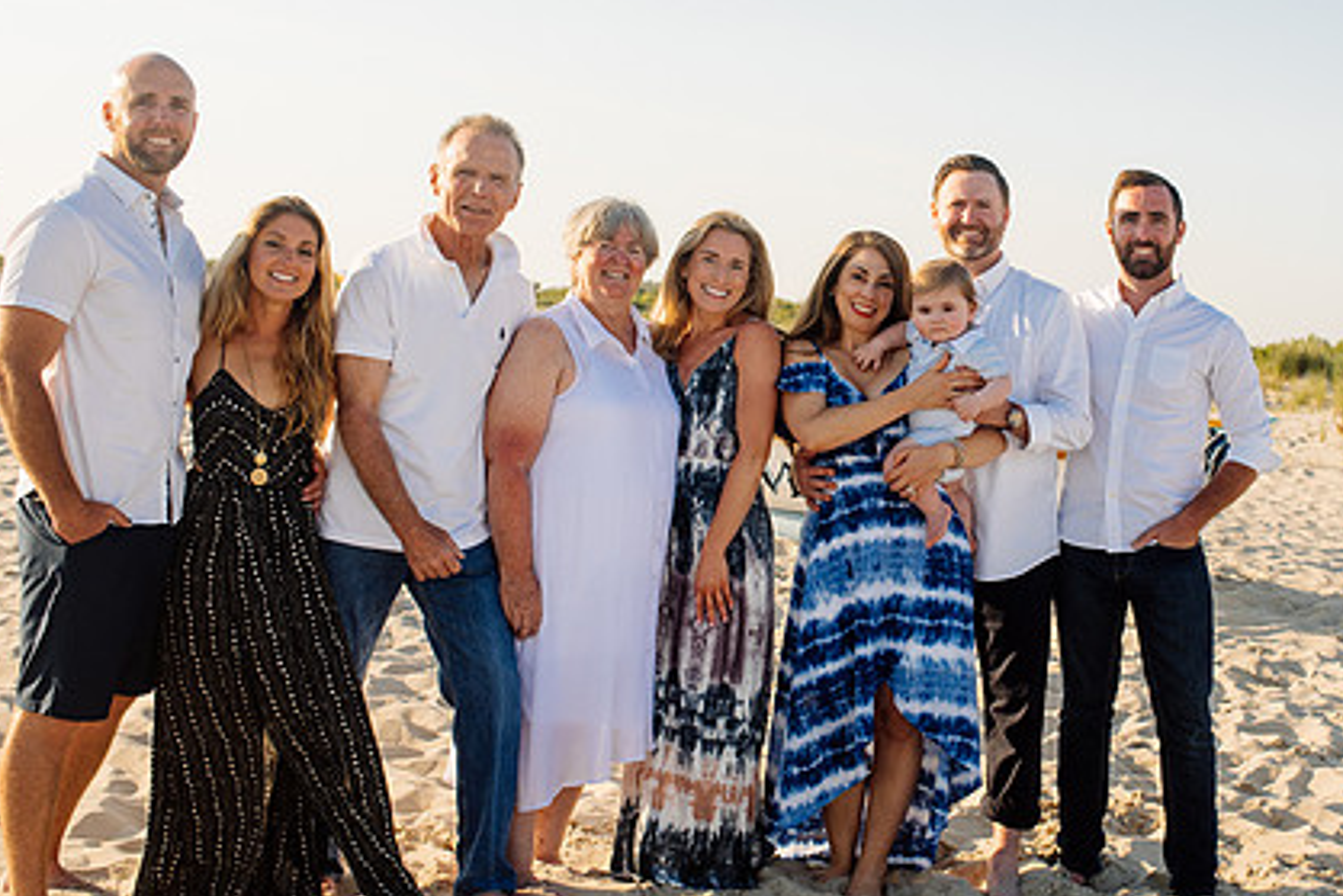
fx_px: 2052
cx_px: 884
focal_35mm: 55
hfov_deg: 35.9
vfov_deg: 24.6
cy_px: 426
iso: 160
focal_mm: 35
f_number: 4
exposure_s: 1/800
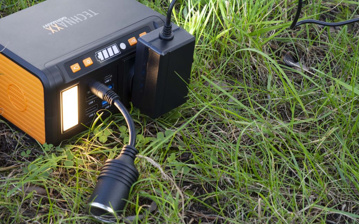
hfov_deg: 20.5
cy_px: 92
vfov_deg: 12.9
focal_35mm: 102
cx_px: 176
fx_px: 994
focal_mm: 55
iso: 320
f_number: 9
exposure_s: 1/50
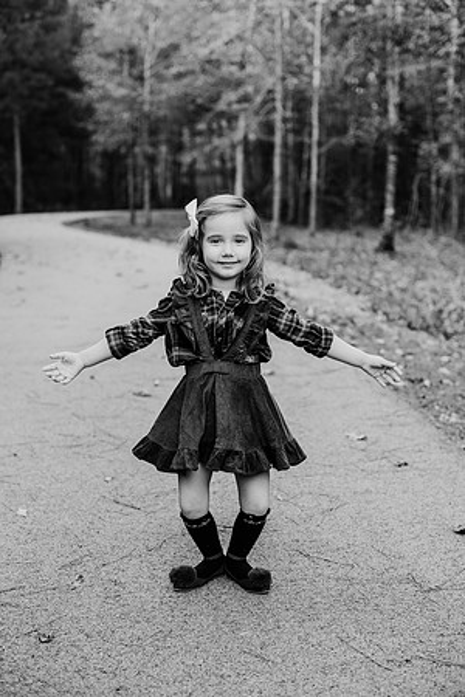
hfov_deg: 27.0
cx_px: 232
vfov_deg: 39.6
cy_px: 348
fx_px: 969
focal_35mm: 50
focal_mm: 50
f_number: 3.2
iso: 320
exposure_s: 1/640
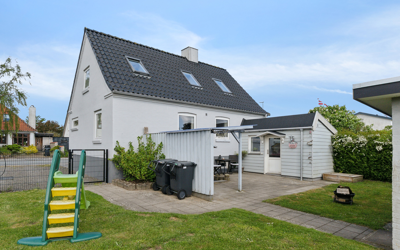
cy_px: 130
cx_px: 189
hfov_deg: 77.1
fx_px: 251
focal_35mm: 23
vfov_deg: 53.0
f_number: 8
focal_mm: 14
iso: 200
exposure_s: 1/640
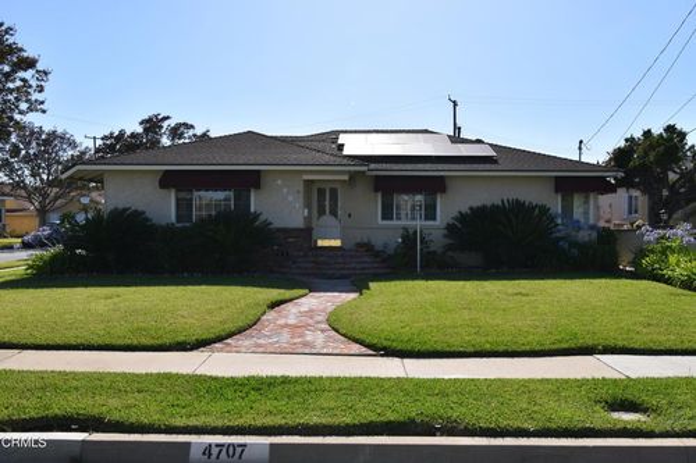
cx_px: 348
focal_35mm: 30
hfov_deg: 61.9
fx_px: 580
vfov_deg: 43.6
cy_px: 232
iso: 100
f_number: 11
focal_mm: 20
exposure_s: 1/200
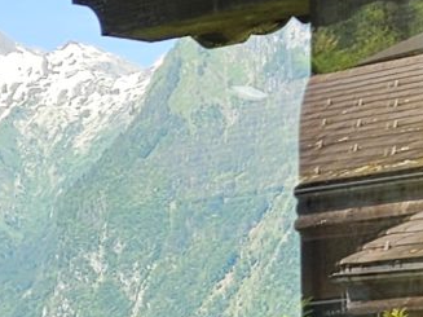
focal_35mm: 180
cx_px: 57
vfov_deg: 7.9
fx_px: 2199
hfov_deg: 10.9
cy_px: 611
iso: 25
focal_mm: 5.4
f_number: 1.8
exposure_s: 1/634
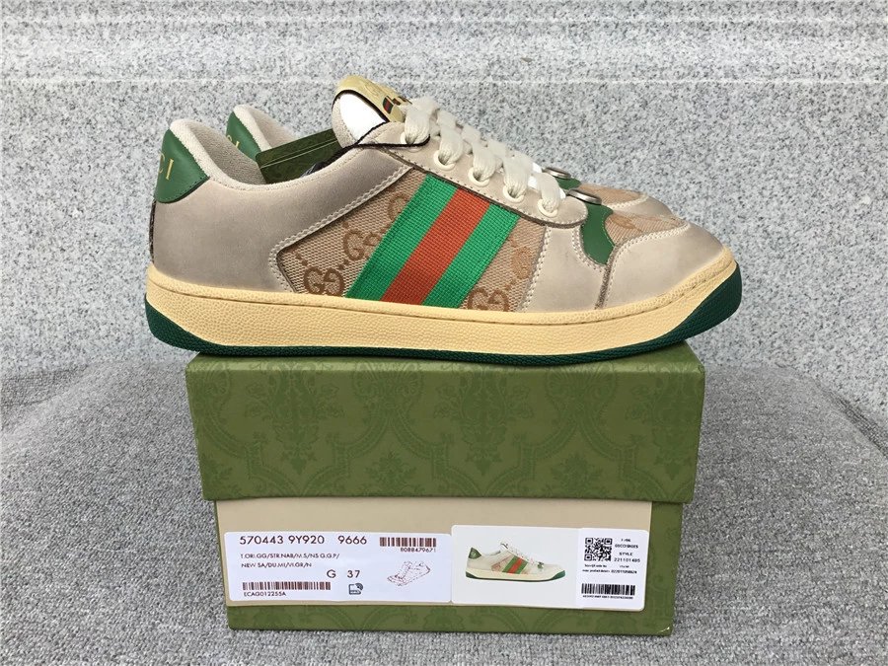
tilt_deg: -18.6
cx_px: 444
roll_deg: +0.4
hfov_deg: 58.4
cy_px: 333
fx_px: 795
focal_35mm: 31
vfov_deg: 45.4
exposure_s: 1/215
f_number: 2.4
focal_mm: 3.3
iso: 25
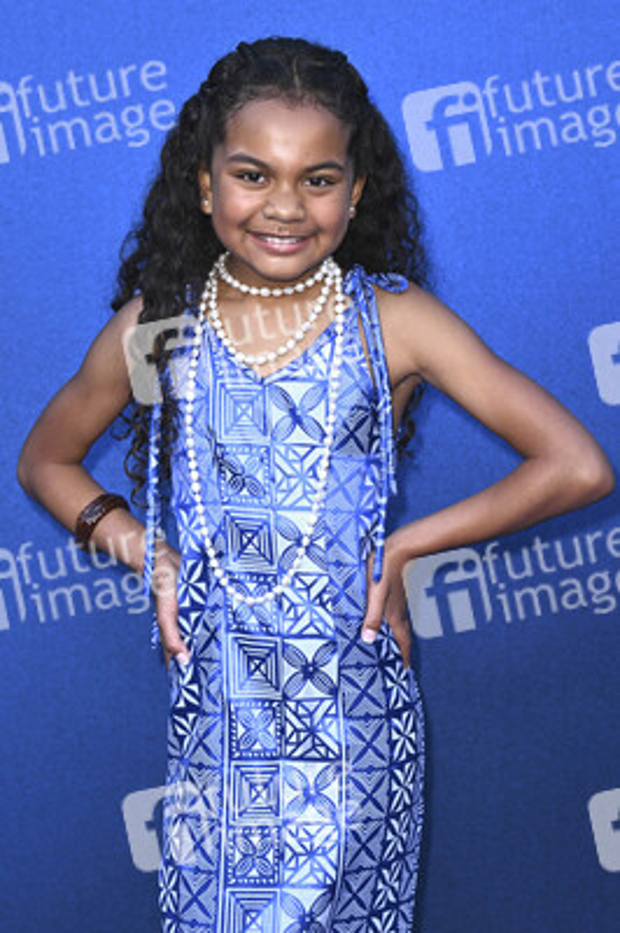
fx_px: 2329
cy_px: 466
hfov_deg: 15.2
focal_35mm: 90
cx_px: 310
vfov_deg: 22.6
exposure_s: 1/250
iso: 500
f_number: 6.3
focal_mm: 90
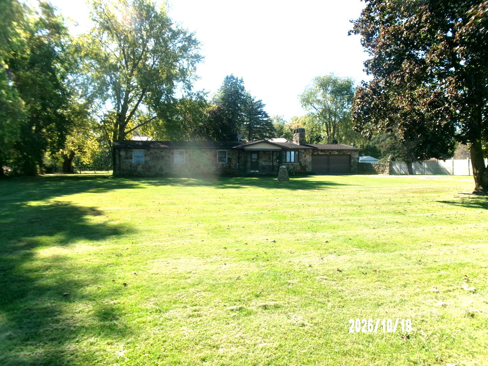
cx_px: 244
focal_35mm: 28
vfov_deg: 49.7
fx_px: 395
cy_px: 183
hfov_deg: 63.4
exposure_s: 1/70
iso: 100
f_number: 10.8
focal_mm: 5.1
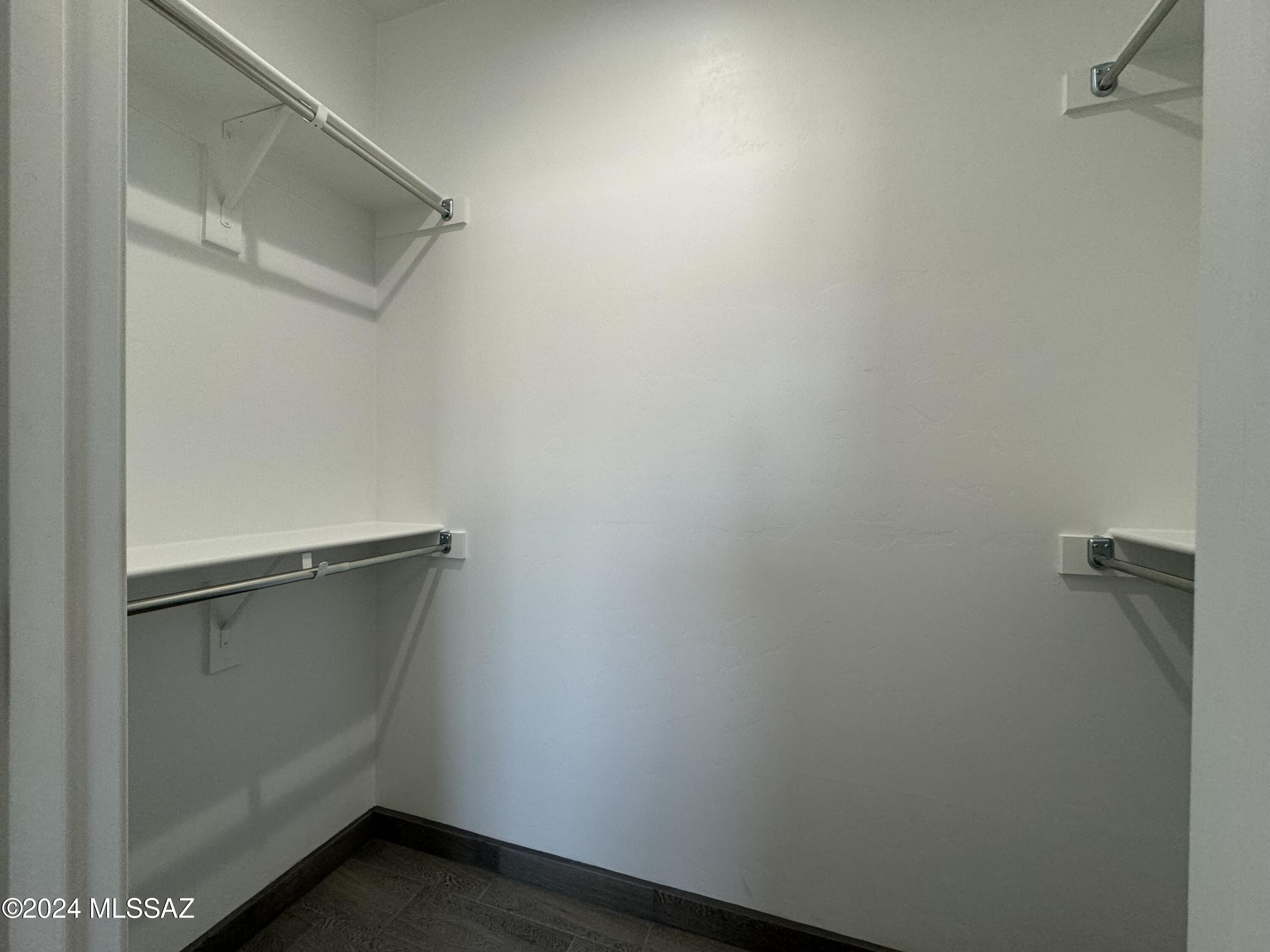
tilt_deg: -0.4
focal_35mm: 14
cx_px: 635
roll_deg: -0.6
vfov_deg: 85.7
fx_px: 514
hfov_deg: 102.1
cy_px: 476
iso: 160
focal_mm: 2.22
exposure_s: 1/120
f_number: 2.2
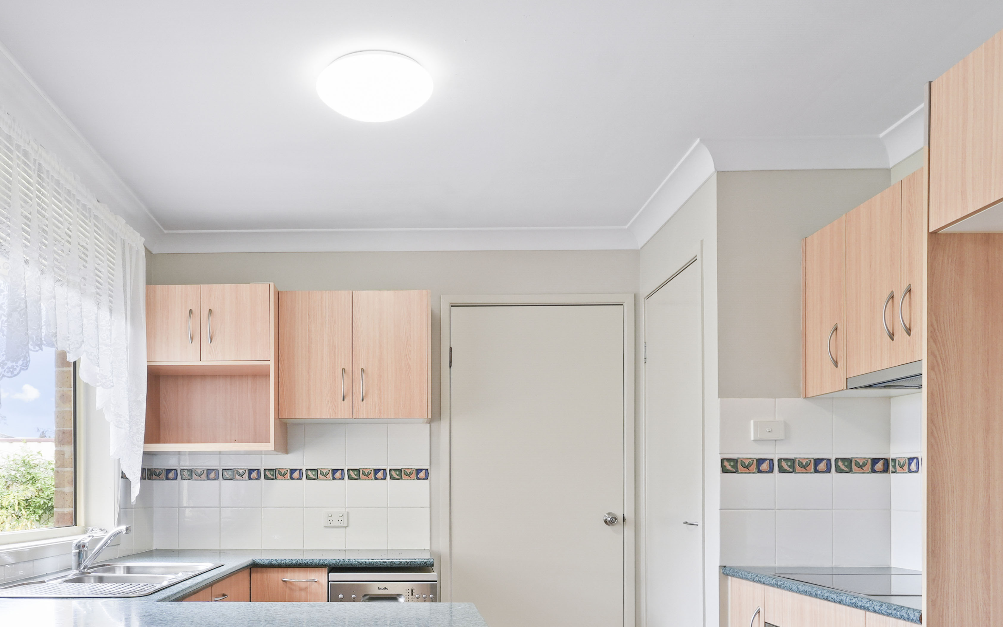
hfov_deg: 60.5
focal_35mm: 31
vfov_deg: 39.4
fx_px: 846
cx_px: 374
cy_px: 480
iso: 100
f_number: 7.1
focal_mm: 11
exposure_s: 1/4
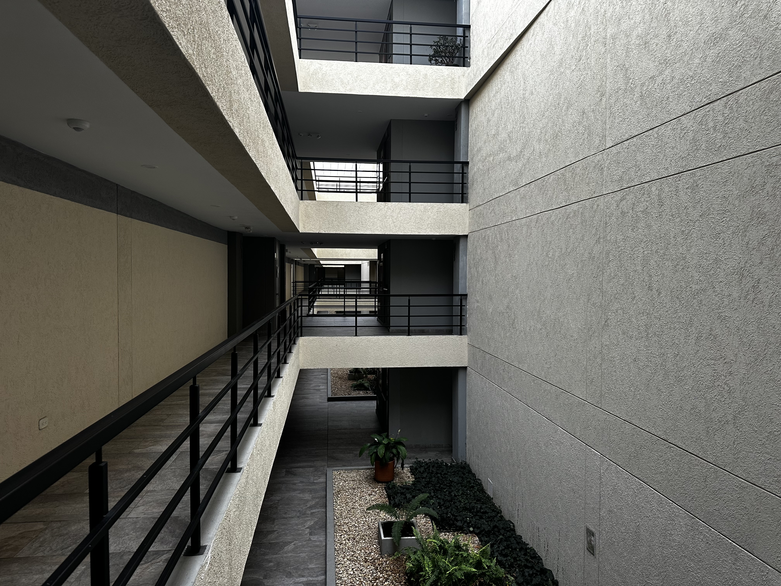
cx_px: 390
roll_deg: -0.3
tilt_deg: -1.6
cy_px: 293
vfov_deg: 56.8
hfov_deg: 71.6
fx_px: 541
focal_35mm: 24
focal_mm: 6.86
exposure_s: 1/121
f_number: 1.78
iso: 125
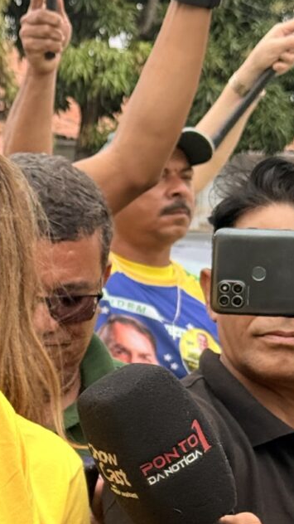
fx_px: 1776
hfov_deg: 9.3
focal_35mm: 128
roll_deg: -0.9
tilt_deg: -7.4
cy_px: 437
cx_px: -89
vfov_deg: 16.6
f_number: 1.78
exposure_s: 1/1222
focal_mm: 6.76
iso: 80
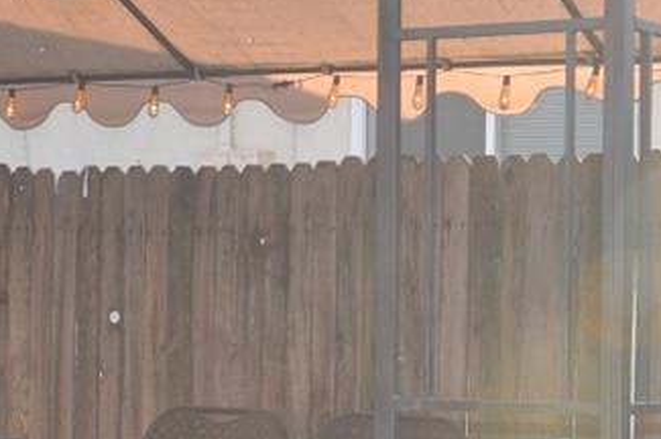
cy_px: 542
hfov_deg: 14.1
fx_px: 2665
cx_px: 445
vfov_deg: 9.3
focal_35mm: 145
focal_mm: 21
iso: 200
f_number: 6.3
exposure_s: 1/200
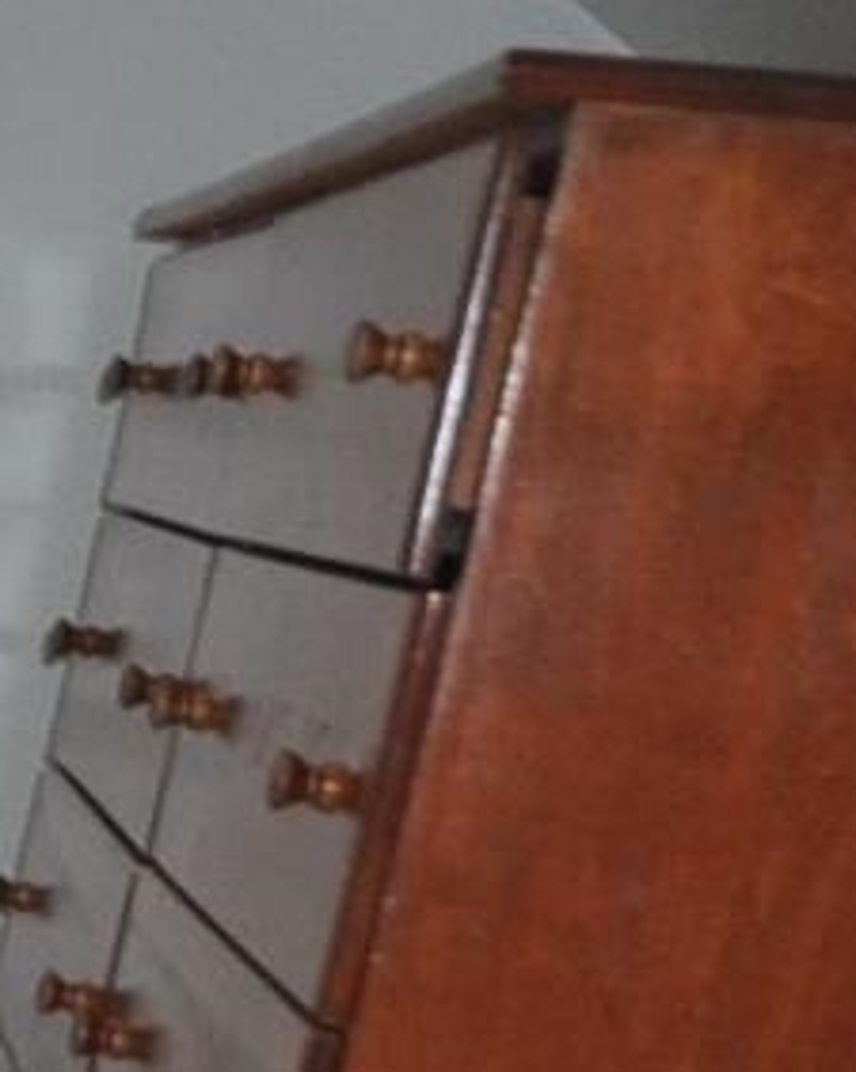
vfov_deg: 18.0
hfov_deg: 7.5
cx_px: -2861
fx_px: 3394
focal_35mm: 107
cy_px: 456
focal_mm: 10
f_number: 3.5
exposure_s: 1/60
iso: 800
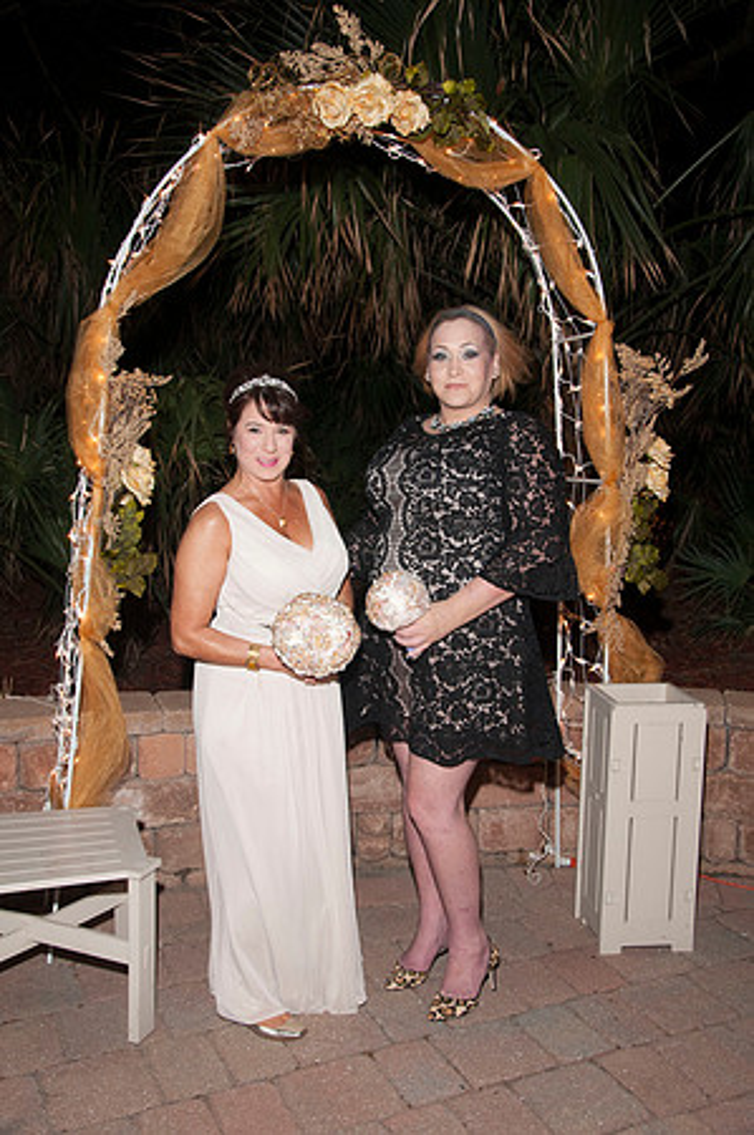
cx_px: 377
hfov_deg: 36.8
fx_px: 1134
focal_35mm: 36
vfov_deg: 53.2
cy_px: 568
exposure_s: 1/30
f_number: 5.6
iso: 400
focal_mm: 24
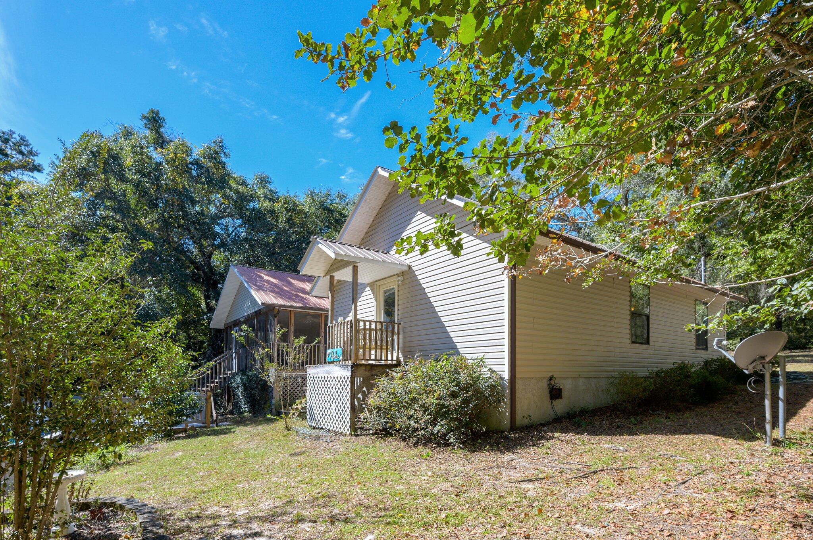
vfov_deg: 70.3
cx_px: 406
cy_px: 270
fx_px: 384
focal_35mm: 17
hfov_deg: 93.3
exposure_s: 1/200
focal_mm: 17
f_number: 9
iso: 100
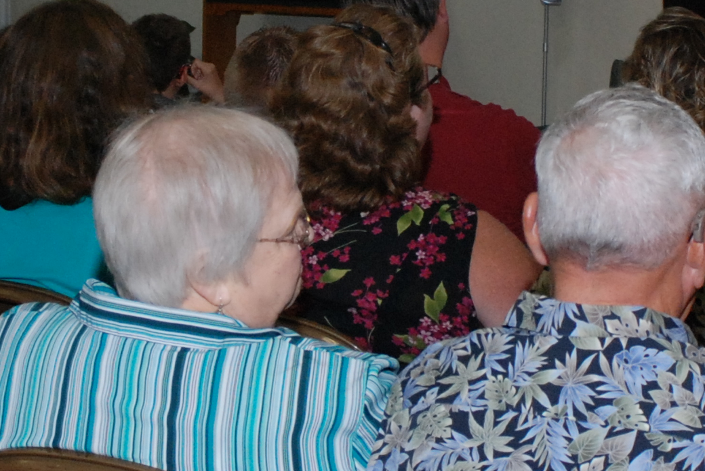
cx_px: 409
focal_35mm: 134
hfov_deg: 15.3
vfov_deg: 10.2
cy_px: 121
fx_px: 2627
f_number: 6.3
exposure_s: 1/60
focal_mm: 24
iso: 500
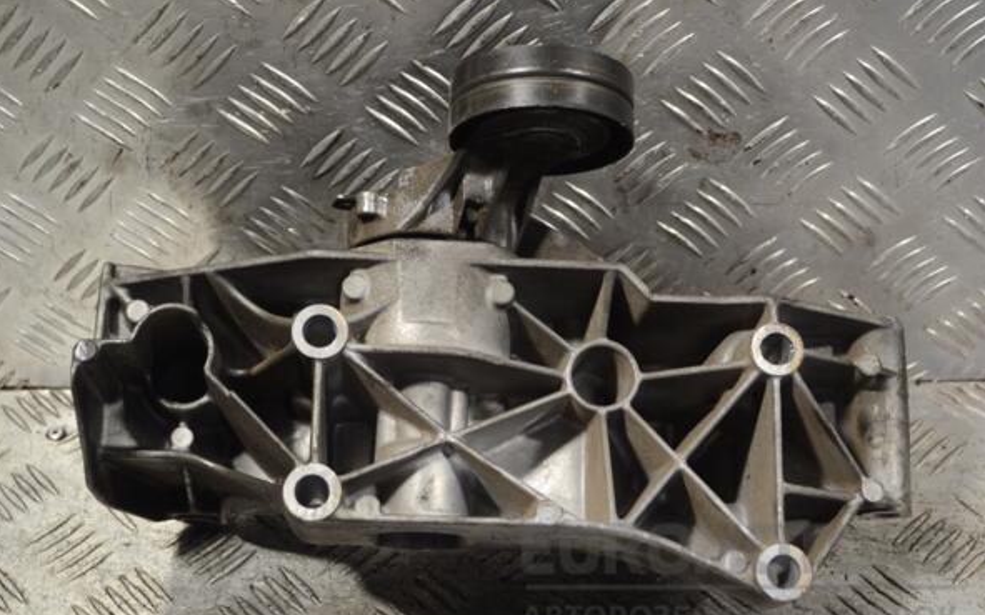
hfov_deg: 34.6
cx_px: 490
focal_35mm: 59
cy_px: 327
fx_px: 1583
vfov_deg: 22.0
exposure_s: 1/30
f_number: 5
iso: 200
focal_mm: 38
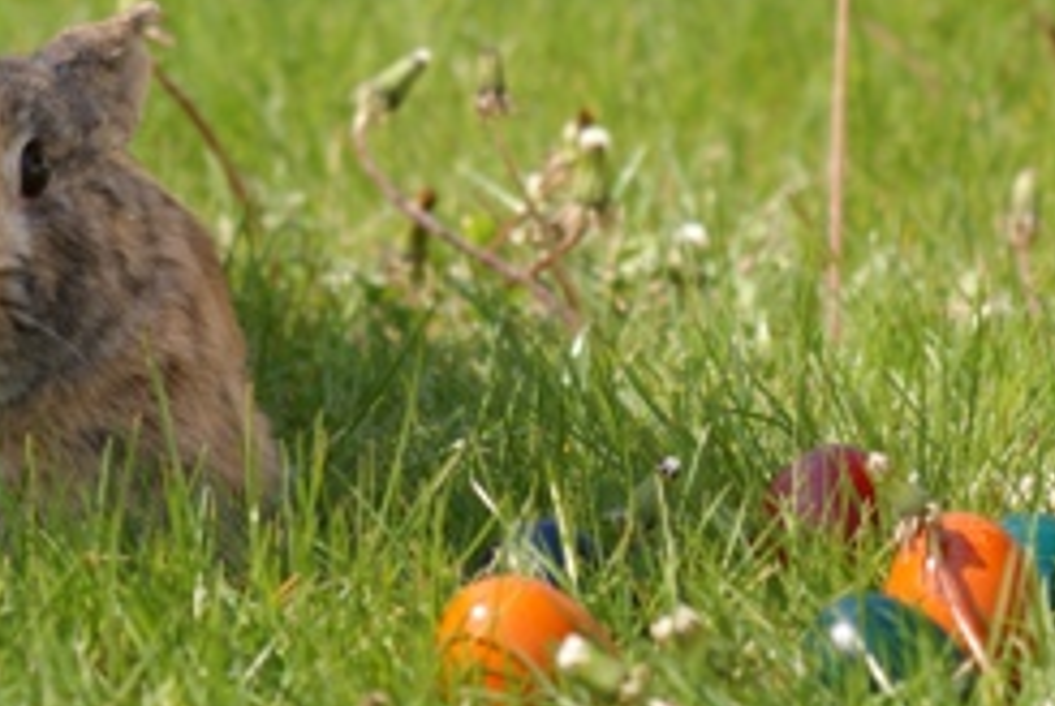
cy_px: -30
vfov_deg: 2.3
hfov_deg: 3.5
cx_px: 883
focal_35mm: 587
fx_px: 17223
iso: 100
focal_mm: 150
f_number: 6.3
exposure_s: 1/320
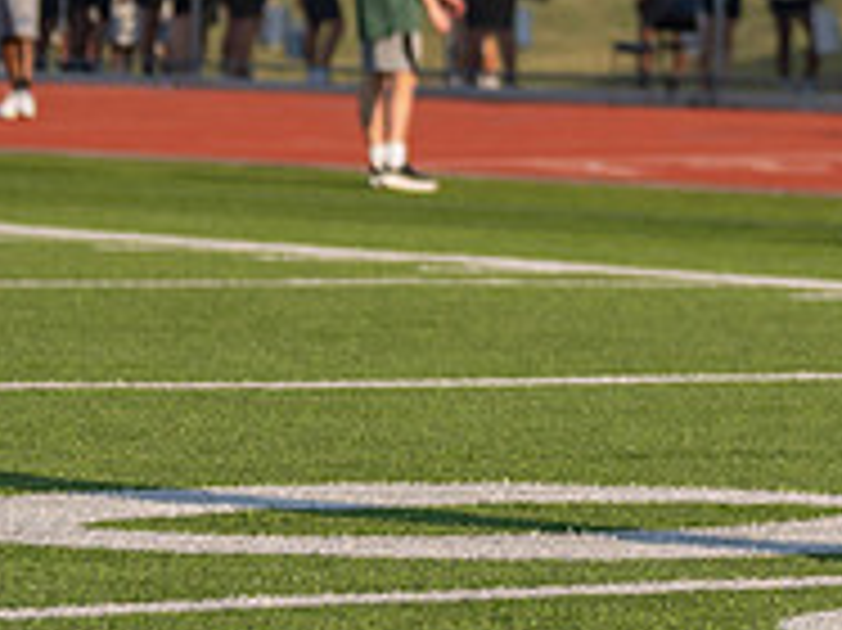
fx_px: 6758
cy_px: -276
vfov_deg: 5.3
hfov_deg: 7.1
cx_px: 1037
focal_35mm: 278
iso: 100
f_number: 2.8
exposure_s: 1/1600
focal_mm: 70
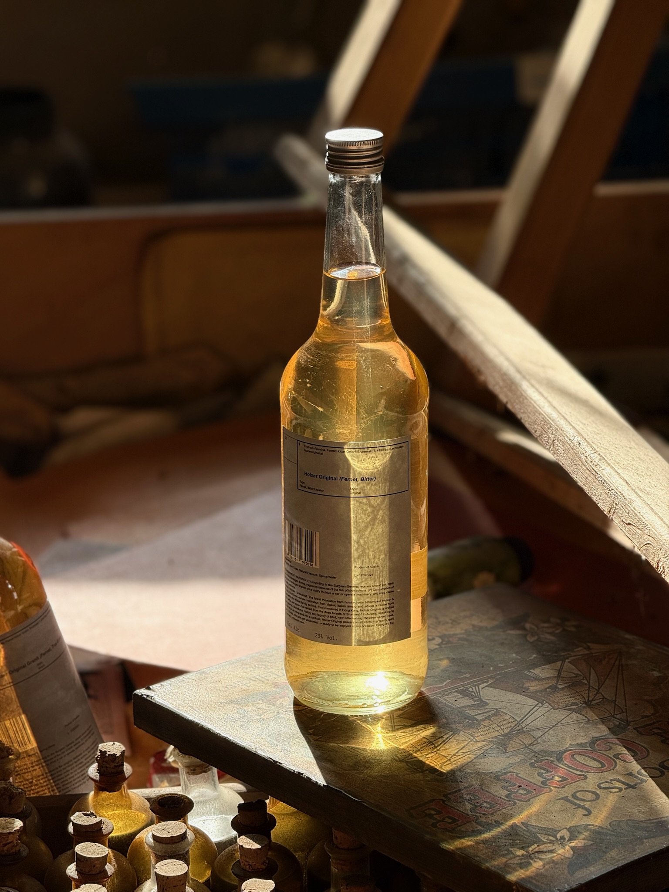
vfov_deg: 16.4
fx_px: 3092
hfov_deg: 12.3
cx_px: 334
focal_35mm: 120
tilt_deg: -20.0
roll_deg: +1.7
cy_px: 446
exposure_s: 1/426
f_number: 2.8
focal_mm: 15.66
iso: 64
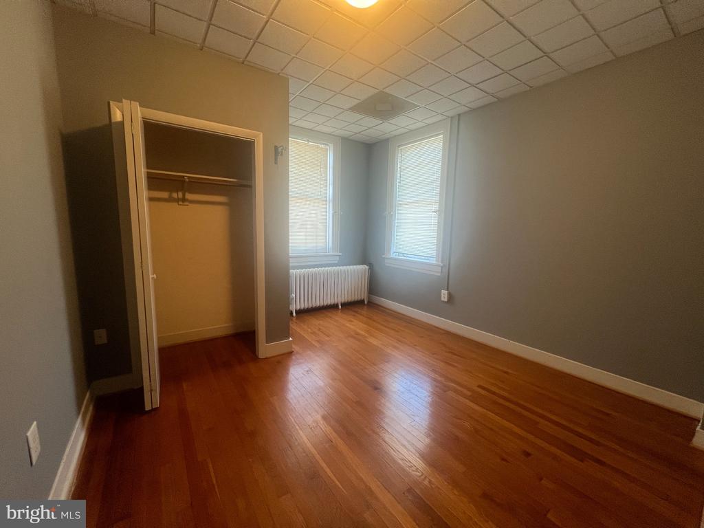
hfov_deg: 106.2
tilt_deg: -7.7
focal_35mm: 13
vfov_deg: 89.9
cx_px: 352
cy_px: 264
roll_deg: -0.6
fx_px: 264
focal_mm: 1.57
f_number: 1.8
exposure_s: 1/120
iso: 200
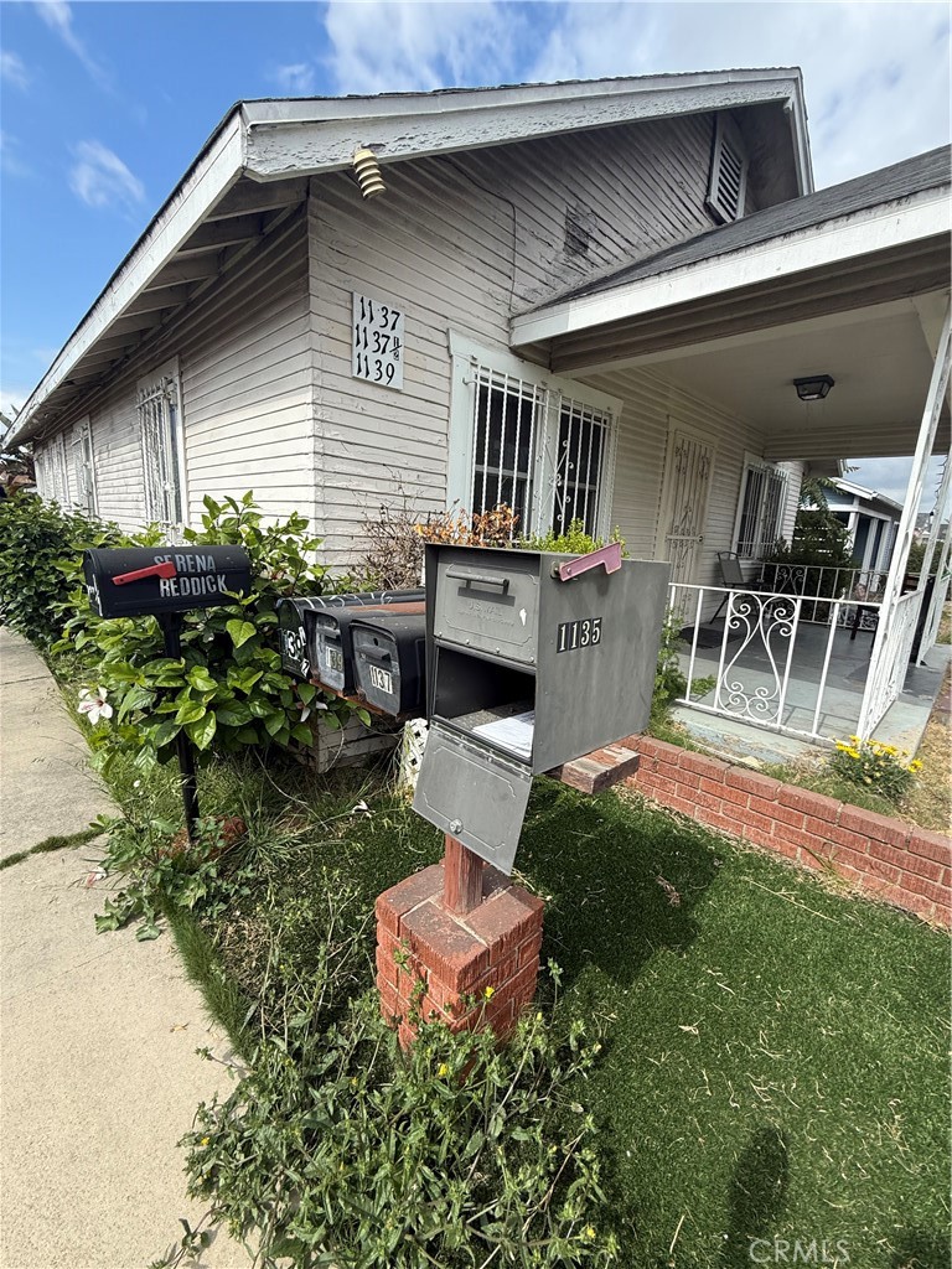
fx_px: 513
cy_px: 634
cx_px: 476
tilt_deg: -12.0
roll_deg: -4.9
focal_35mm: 14
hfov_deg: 85.7
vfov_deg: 102.1
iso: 50
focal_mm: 2.22
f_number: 2.2
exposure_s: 1/1001
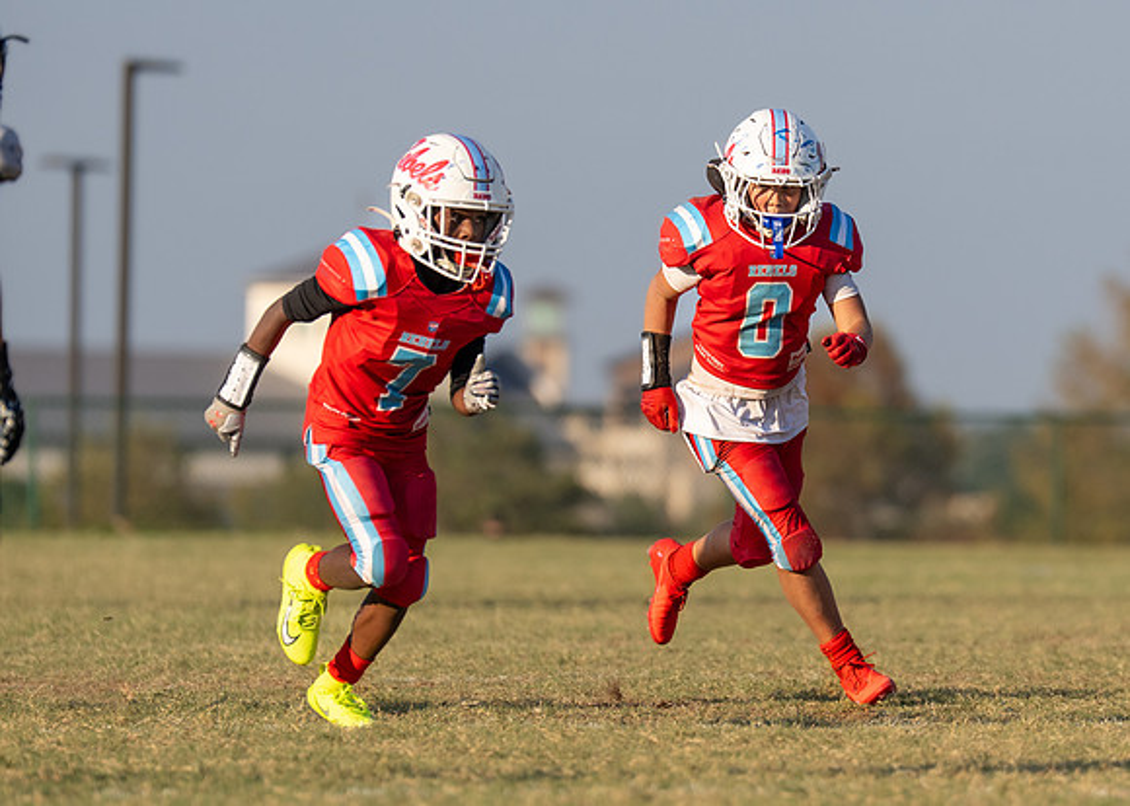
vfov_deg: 3.4
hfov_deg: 4.8
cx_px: 808
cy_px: 418
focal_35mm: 423
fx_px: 13572
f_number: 3.2
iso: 125
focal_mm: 200
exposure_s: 1/2500
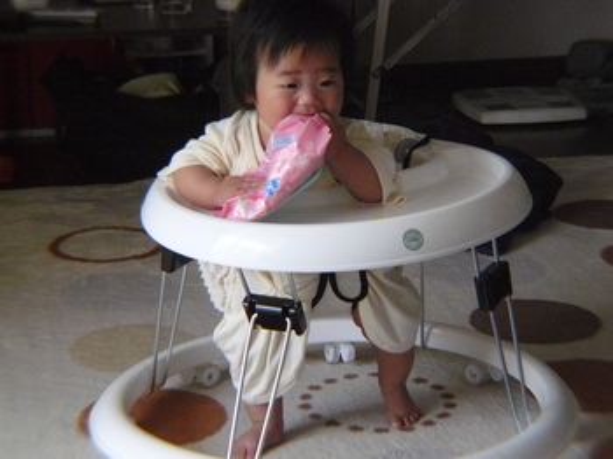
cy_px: 230
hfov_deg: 13.7
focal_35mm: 144
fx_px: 2548
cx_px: 306
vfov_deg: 10.3
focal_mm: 24.1
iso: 400
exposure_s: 1/40
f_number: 3.3
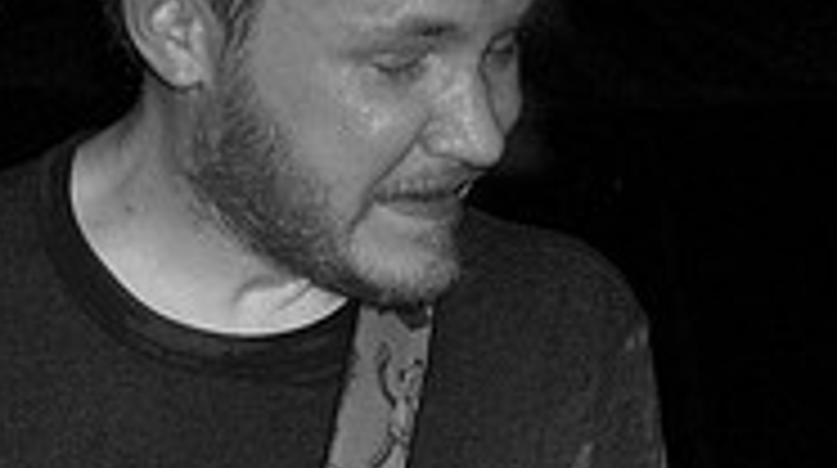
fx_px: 3804
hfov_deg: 12.6
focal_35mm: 172
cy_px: 612
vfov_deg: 7.0
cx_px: 418
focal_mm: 35
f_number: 2.8
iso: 1600
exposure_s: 1/50
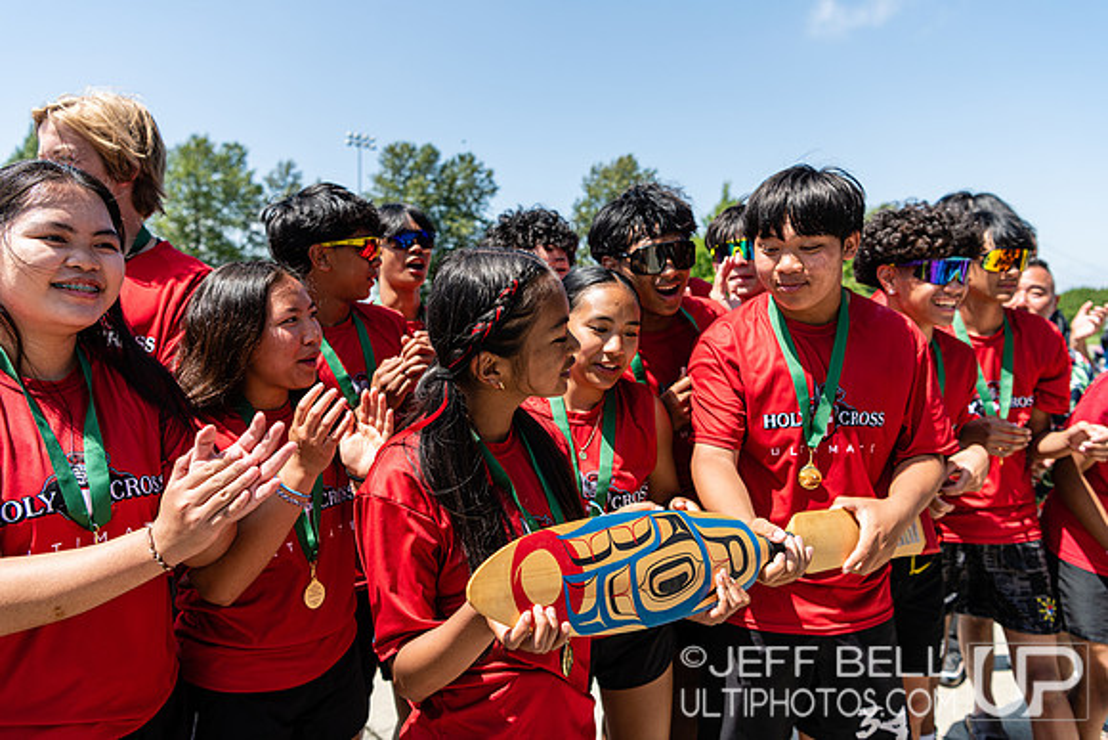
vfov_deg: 46.4
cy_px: 370
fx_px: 862
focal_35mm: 28
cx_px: 554
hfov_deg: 65.5
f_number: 4
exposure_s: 1/640
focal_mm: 28
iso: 100
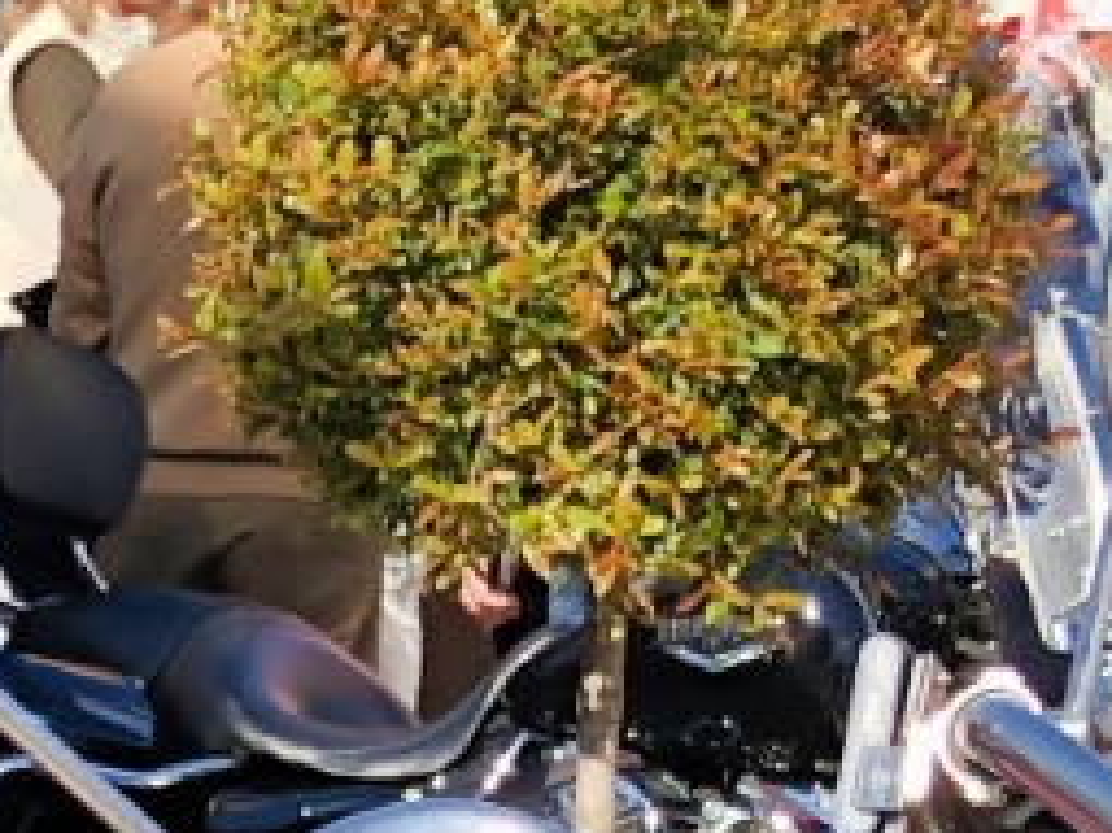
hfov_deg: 11.0
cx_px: -366
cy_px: 1827
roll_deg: +0.5
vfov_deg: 7.9
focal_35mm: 176
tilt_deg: -20.4
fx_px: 5651
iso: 20
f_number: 1.8
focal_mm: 4
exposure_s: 1/899
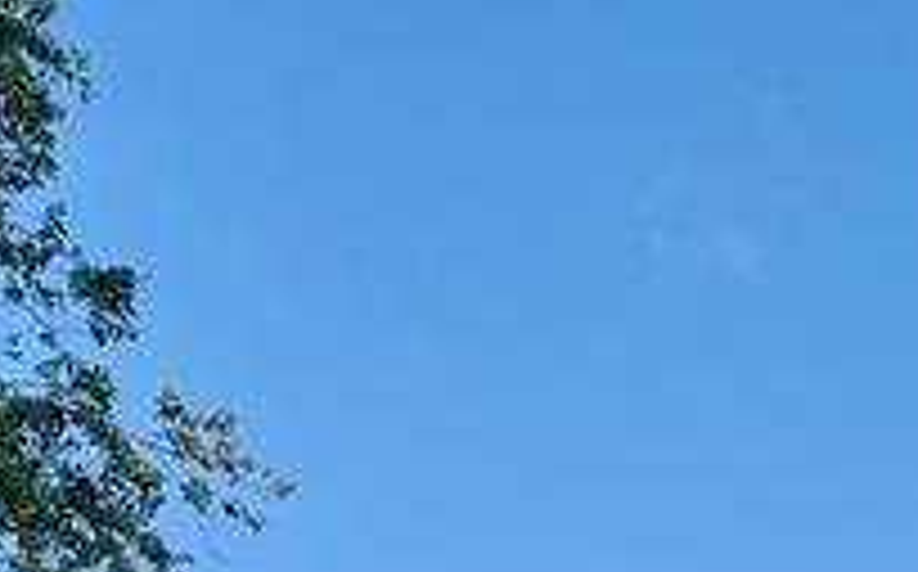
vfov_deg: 9.1
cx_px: 554
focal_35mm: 128
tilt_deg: +3.9
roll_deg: +0.3
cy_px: 1437
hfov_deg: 16.3
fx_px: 3199
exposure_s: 1/4975
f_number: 1.78
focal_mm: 6.76
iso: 80
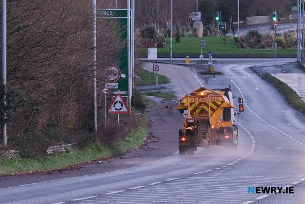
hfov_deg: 9.8
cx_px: 152
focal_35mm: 210
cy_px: 102
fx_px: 1779
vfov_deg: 6.5
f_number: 3.6
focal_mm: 140
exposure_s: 1/56
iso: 400
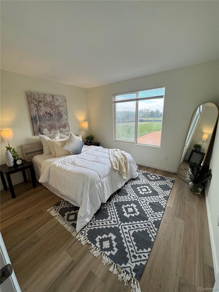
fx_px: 118
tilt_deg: -14.4
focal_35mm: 14
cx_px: 110
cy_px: 146
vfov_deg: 102.1
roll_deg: +2.1
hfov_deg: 85.7
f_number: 2.2
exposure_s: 1/120
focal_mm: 2.22
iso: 64
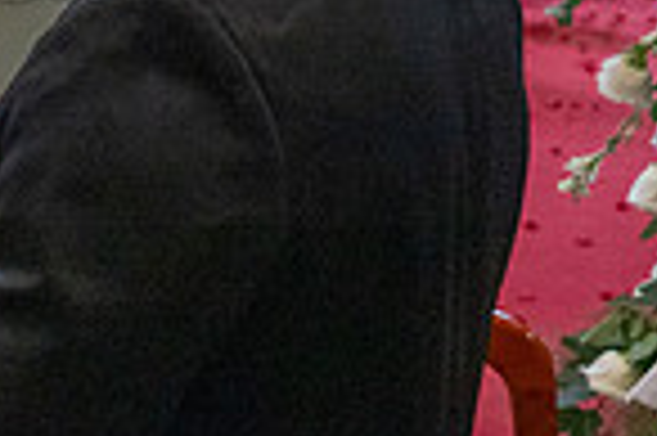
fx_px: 2534
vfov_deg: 9.8
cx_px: -382
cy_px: -11
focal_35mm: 139
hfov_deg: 13.7
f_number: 5
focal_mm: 35
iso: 2500
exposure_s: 1/100
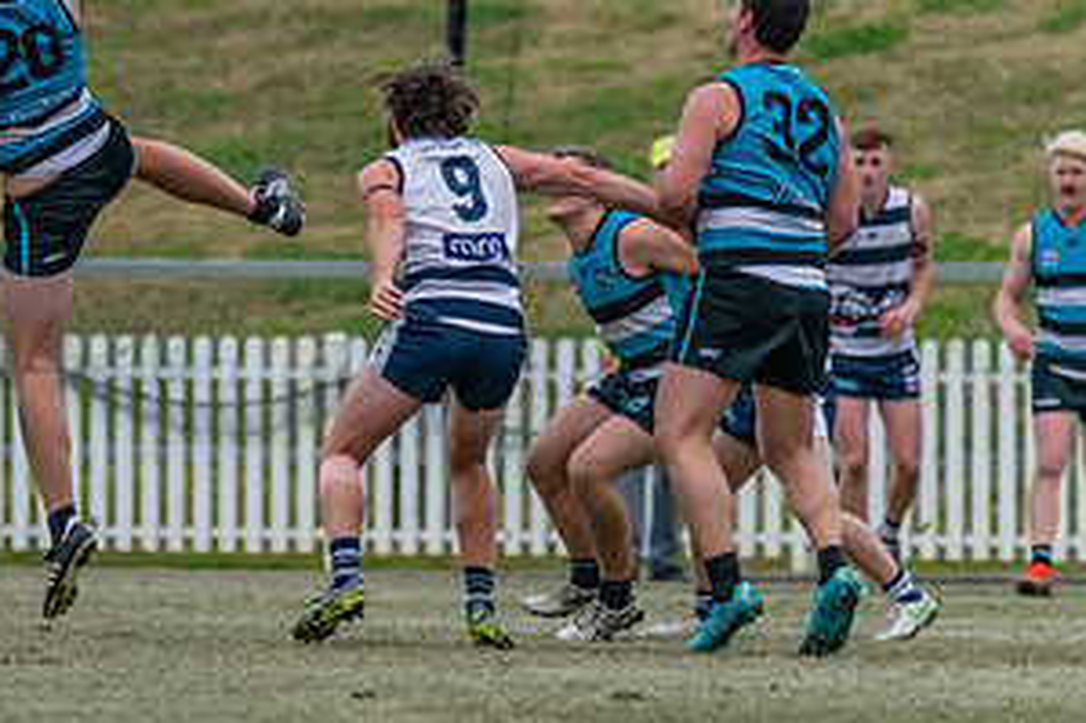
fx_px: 27496
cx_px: 80
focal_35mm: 912
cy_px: 209
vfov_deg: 1.5
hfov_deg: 2.3
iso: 1800
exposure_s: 1/2000
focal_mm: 460
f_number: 6.3
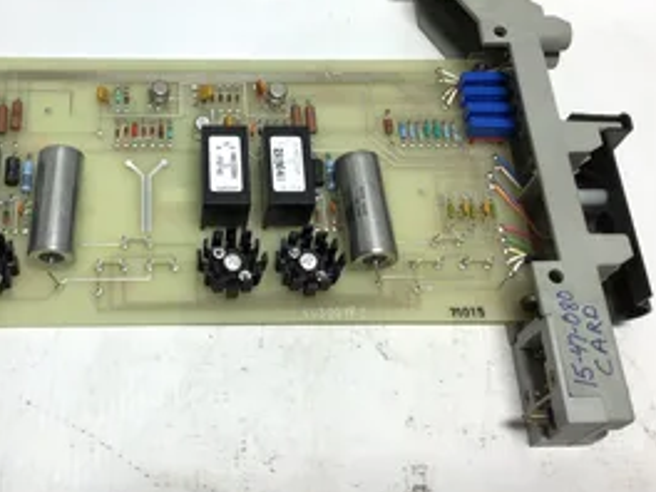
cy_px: 186
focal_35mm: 47
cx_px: 216
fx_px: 891
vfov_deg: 30.8
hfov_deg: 39.9
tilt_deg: -61.5
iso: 32
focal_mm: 3.3
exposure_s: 1/120
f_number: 2.4
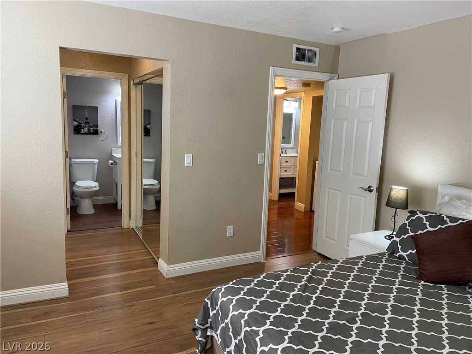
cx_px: 236
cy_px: 177
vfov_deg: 53.1
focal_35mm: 26
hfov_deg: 67.3
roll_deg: -2.5
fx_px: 355
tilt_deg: -7.9
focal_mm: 4.25
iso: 80
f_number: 1.8
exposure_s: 1/60
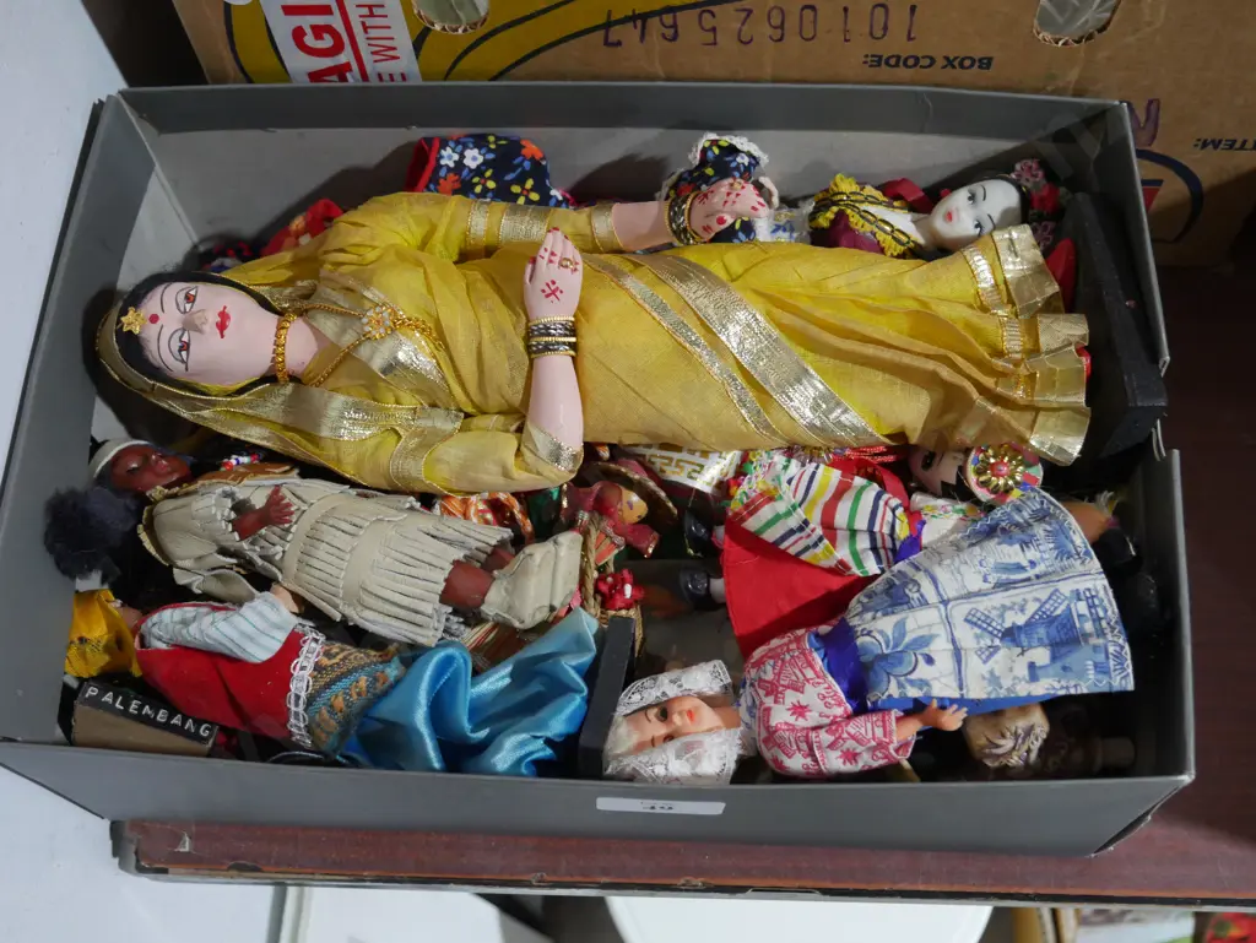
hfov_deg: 44.8
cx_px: 628
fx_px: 1525
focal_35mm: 42
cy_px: 472
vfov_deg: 34.4
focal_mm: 21
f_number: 4.6
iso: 2000
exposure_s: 1/60
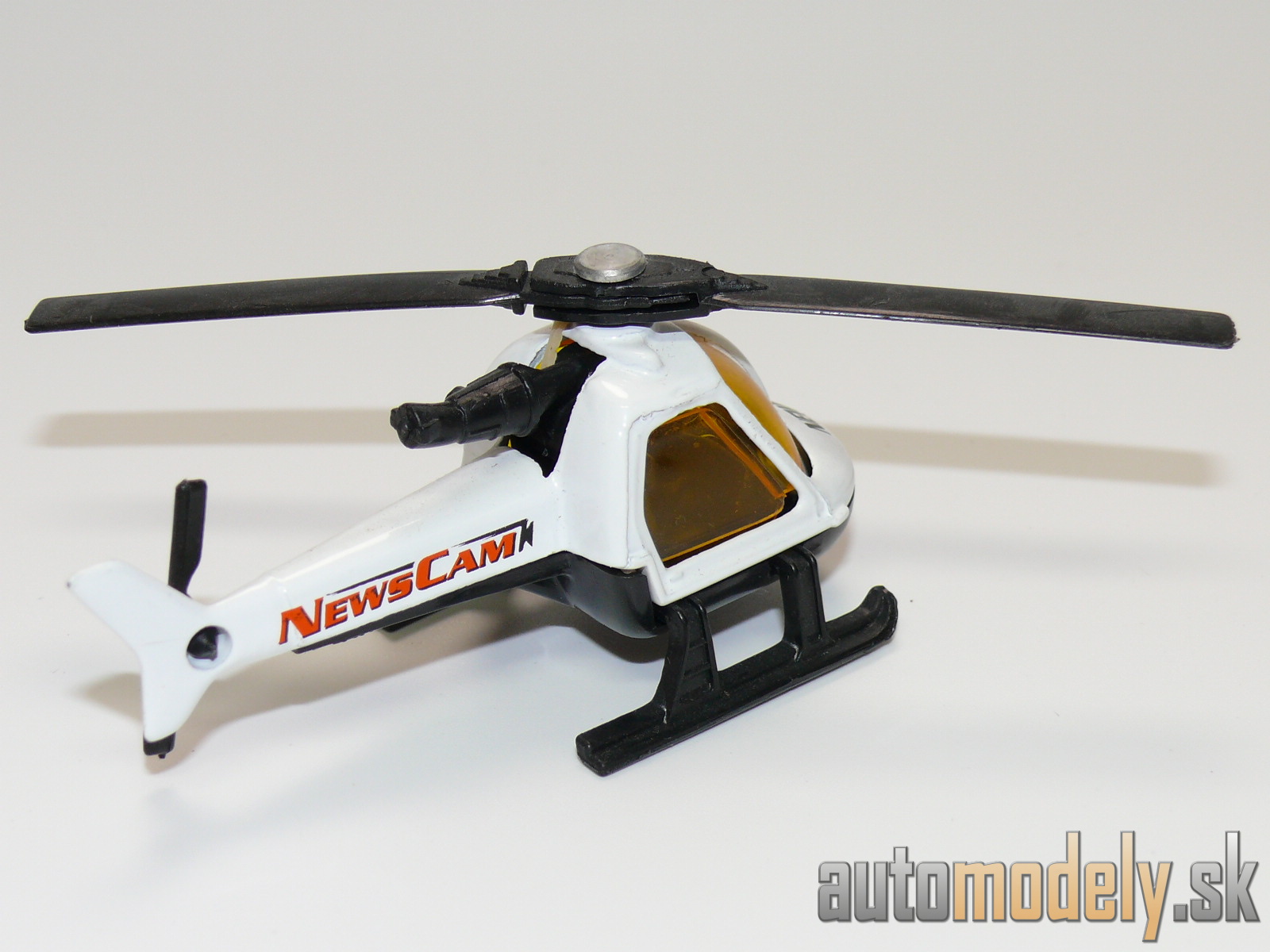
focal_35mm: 74
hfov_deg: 26.3
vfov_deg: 19.9
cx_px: 635
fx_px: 2715
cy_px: 476
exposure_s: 1/30
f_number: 4
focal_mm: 11.2
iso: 100
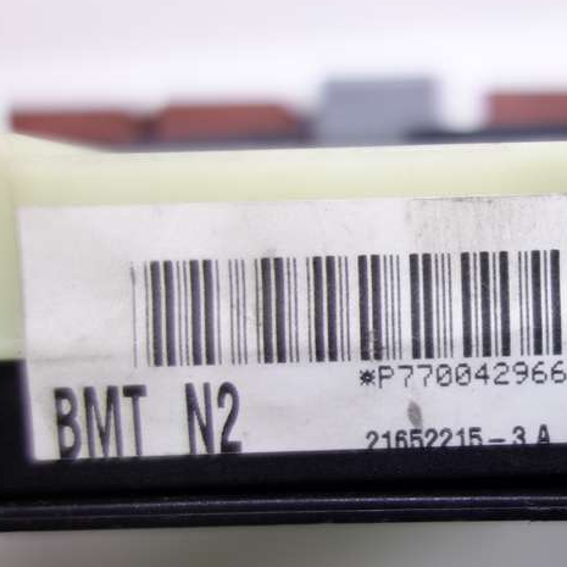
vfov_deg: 40.0
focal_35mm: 42
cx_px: 494
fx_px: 778
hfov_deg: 37.8
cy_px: 301
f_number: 1.8
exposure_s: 1/100
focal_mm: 10.4
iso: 125
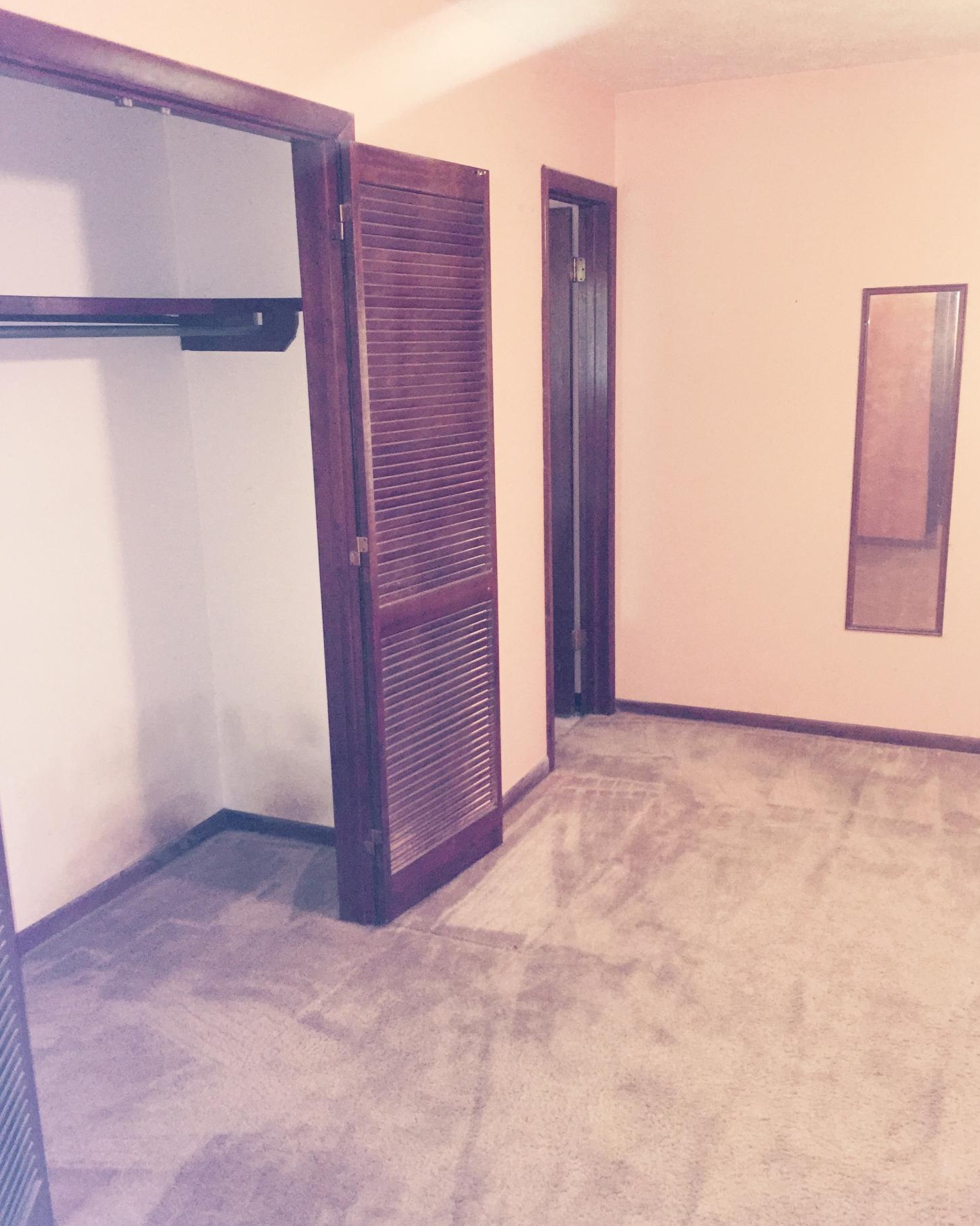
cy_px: 631
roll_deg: +1.2
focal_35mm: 31
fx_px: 1124
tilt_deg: -13.7
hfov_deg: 47.1
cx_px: 499
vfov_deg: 57.2
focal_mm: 4.15
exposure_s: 1/16
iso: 250
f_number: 2.2
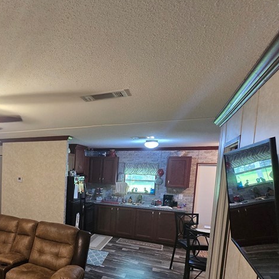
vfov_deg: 61.0
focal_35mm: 25
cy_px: 192
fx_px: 228
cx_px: 16
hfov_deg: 53.1
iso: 500
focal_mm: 2.2
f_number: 2.2
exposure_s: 1/60
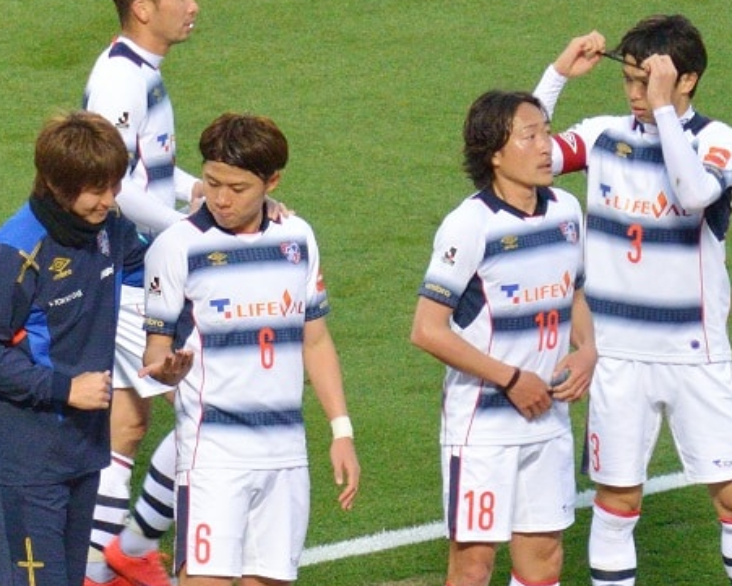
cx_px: -83
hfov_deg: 2.6
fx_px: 16057
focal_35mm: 741
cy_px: 417
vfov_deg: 2.1
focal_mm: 110
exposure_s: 1/200
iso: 1100
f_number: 5.6
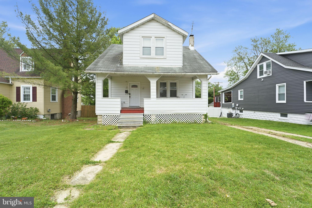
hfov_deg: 104.3
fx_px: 121
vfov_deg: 81.2
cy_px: 104
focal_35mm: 14
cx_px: 156
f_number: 6.3
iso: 400
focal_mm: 14
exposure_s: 1/250
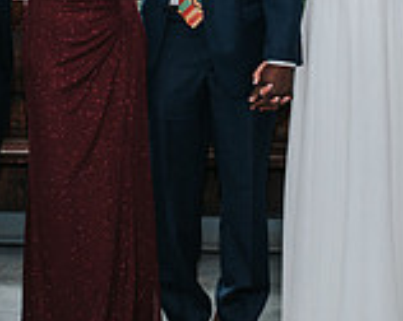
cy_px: 54
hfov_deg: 14.9
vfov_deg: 11.9
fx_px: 1537
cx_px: 168
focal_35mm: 129
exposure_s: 1/200
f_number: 4.5
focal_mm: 35
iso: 1000
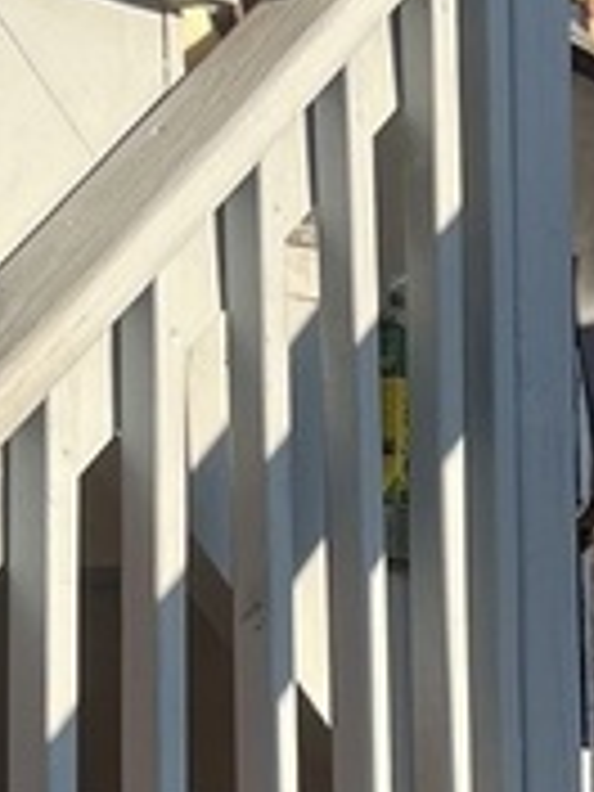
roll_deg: +1.0
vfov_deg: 12.3
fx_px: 3661
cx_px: 621
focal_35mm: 160
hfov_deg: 9.2
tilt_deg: +1.6
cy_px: 576
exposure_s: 1/1724
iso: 50
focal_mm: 5.7
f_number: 1.5
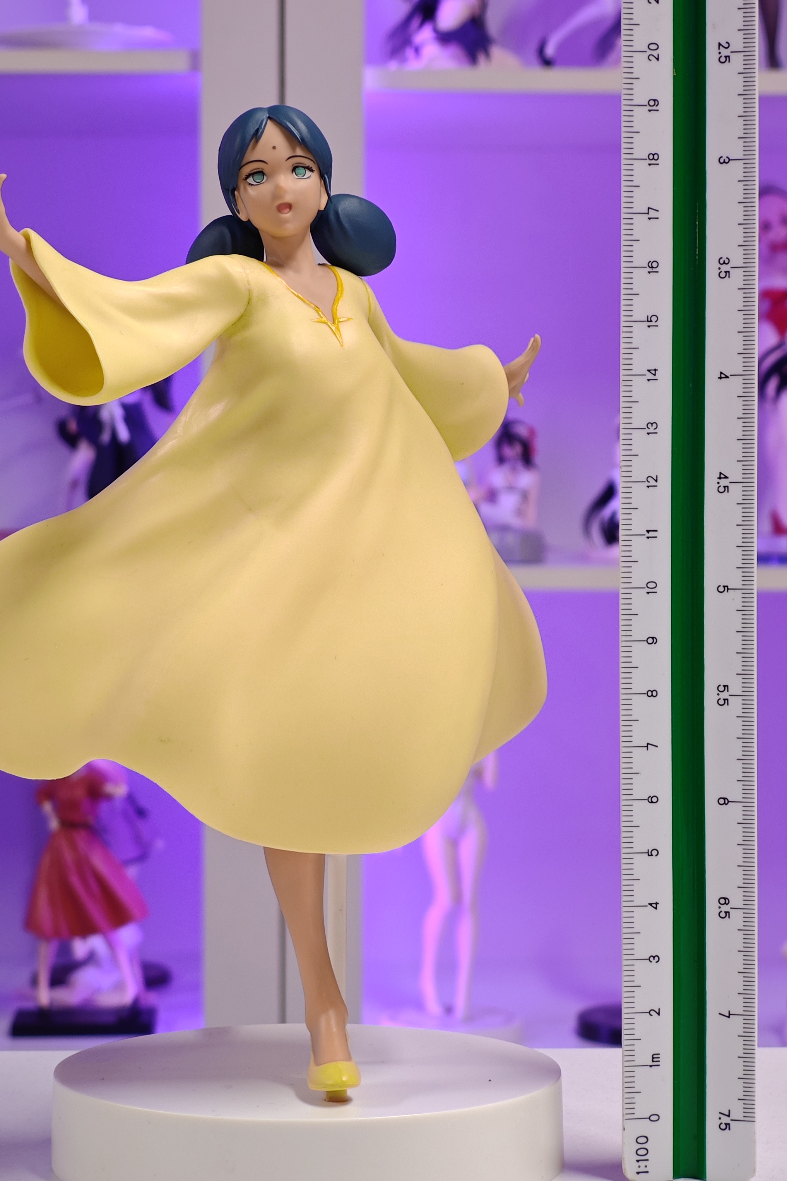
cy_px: 611
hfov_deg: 15.4
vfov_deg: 22.9
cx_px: 360
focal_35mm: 89
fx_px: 2918
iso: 400
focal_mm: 7.48
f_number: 2.4
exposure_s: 1/19.5
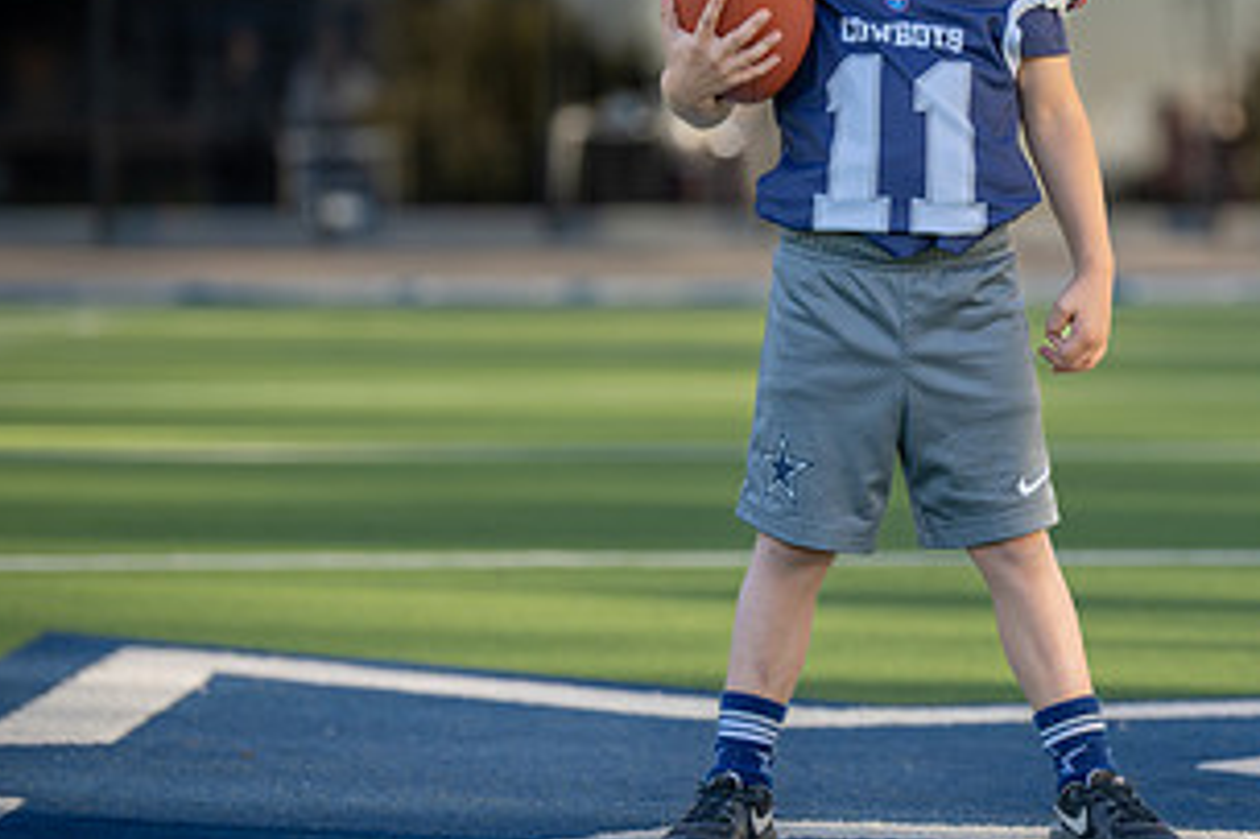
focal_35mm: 218
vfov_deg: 6.3
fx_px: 7626
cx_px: 934
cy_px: 271
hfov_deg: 9.4
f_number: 2.8
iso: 100
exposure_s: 1/500
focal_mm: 114
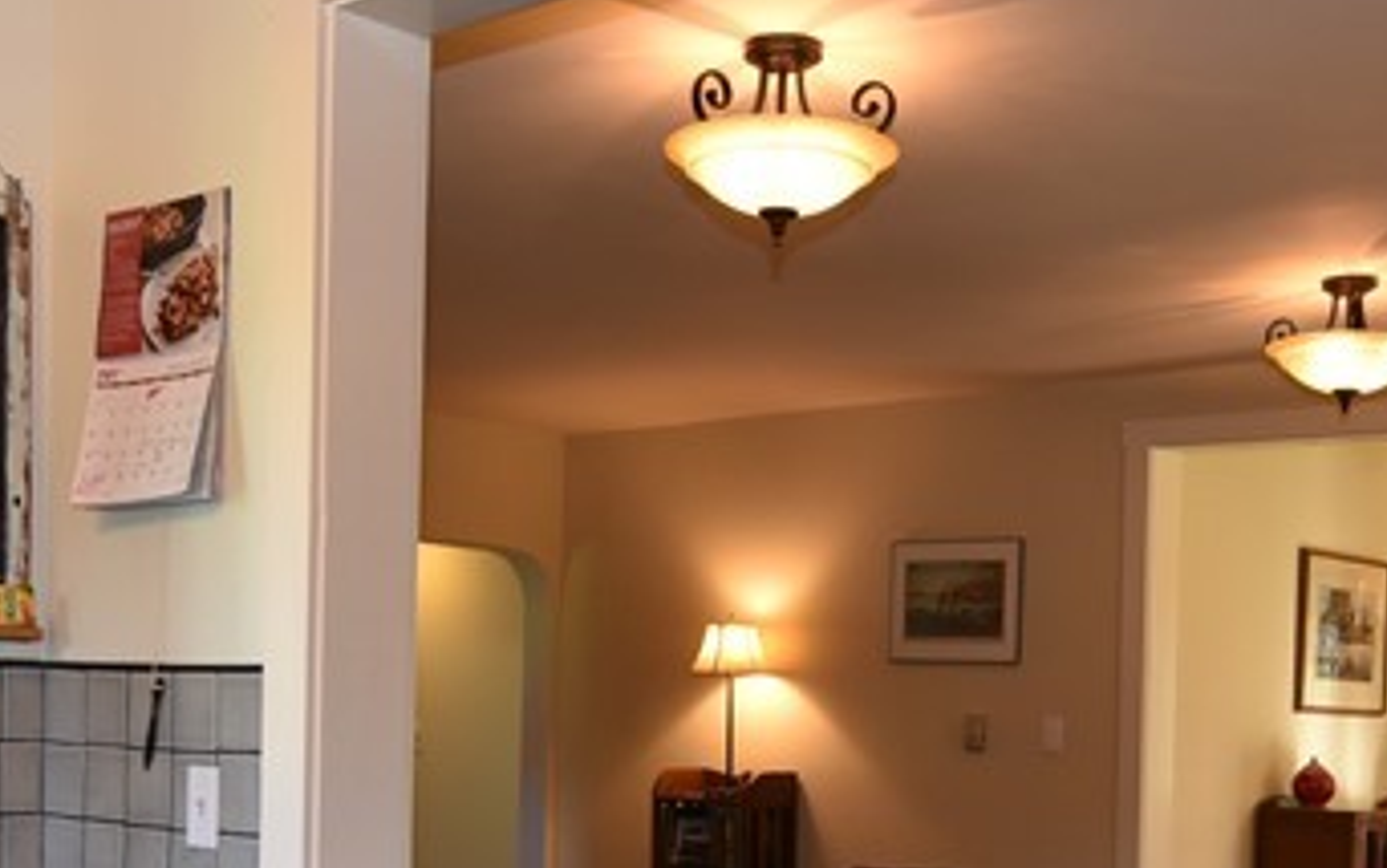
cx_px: 631
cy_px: 783
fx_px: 2080
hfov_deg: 36.9
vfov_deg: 23.0
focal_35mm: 55
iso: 800
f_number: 5
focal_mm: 17
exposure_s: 1/100
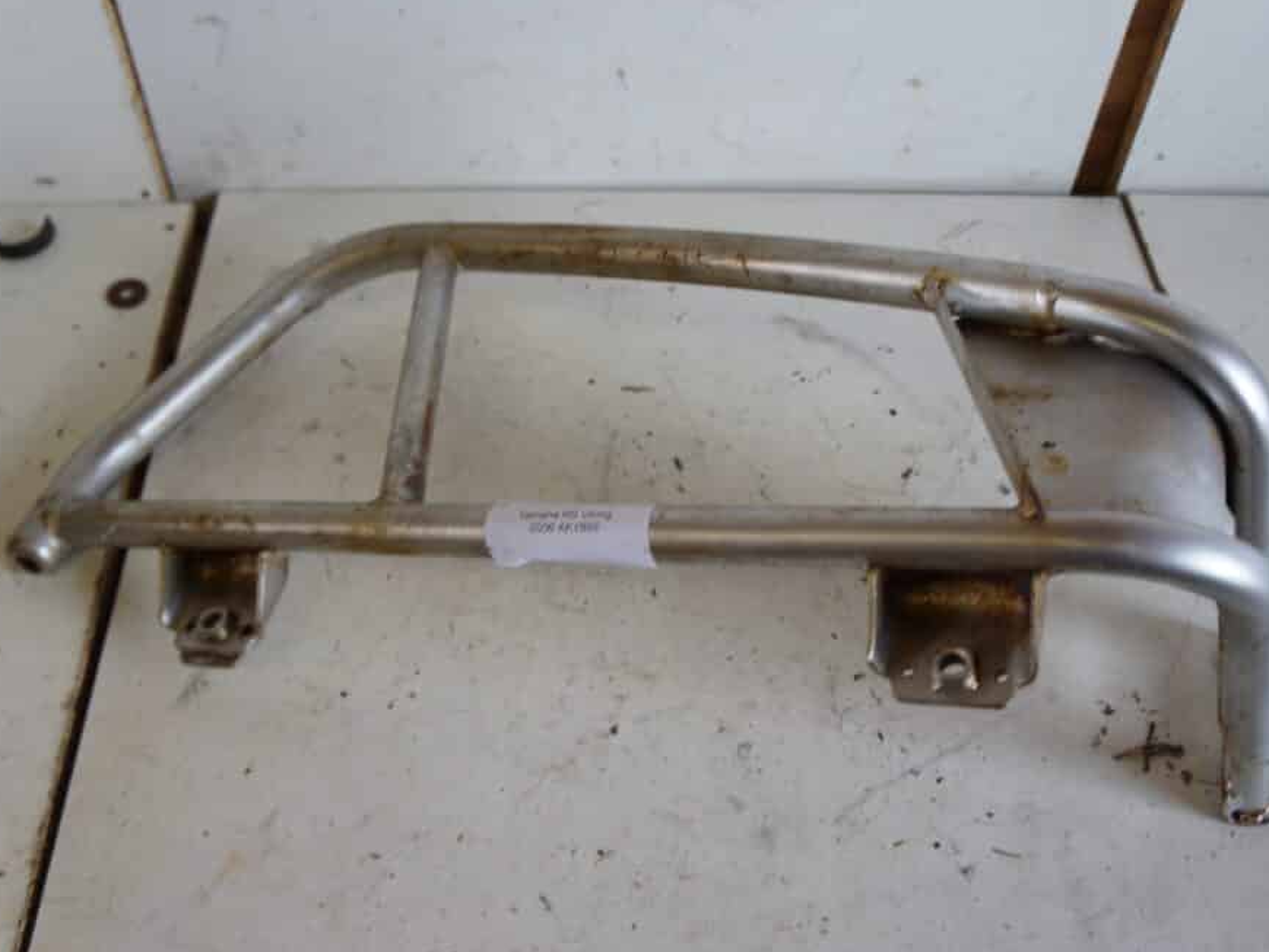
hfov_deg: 53.9
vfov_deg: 41.8
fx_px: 1247
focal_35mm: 34
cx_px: 679
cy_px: 484
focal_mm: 20
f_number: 4
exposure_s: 1/60
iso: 250
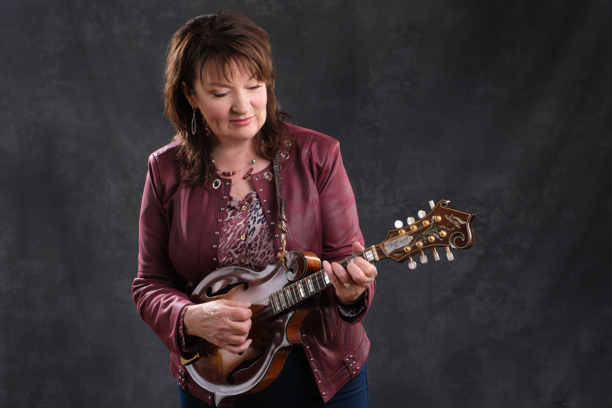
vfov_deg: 21.2
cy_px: 204
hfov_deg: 31.4
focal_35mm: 64
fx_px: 1088
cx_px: 306
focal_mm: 42.7
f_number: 5
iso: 200
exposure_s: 1/160
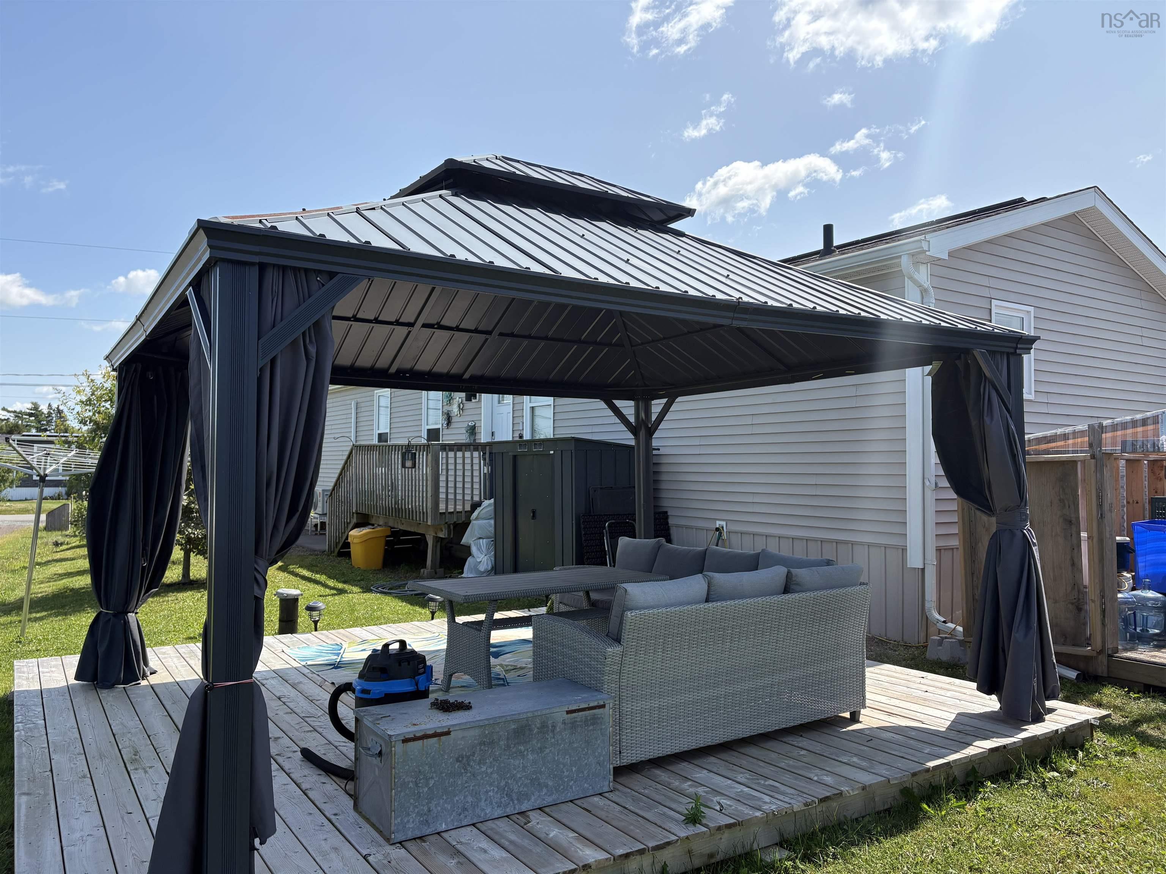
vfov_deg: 53.1
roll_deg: +0.0
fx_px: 876
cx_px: 583
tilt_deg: +1.8
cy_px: 437
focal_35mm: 26
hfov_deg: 67.3
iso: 50
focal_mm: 5.96
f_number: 1.6
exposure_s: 1/2747
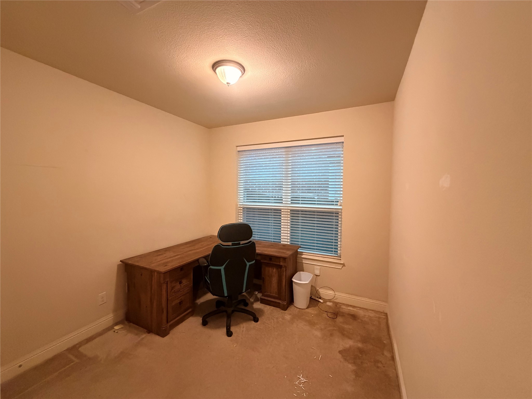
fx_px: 215
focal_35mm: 14
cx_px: 266
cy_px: 200
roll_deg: -0.1
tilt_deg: -2.3
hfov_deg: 102.1
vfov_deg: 85.7
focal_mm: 2.22
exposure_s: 1/60
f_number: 2.2
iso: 1000
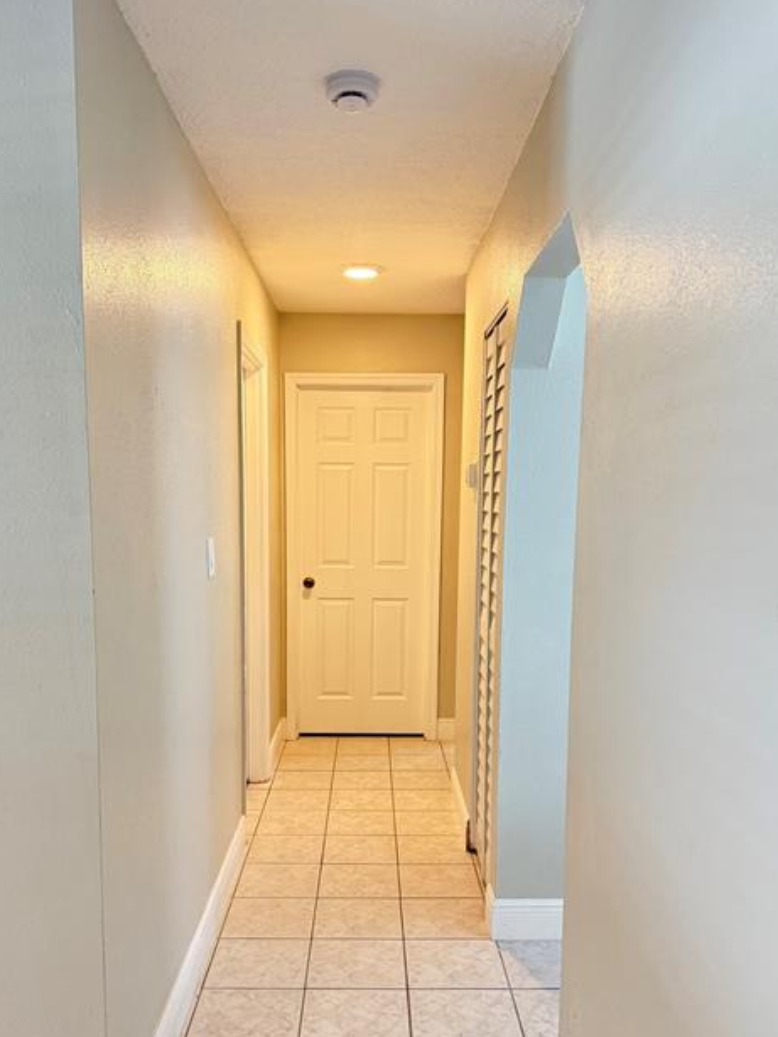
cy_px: 613
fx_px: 898
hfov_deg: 46.8
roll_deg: -1.1
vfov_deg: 59.5
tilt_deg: -6.2
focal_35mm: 30
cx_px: 368
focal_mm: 6.76
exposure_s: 1/120
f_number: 1.78
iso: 320
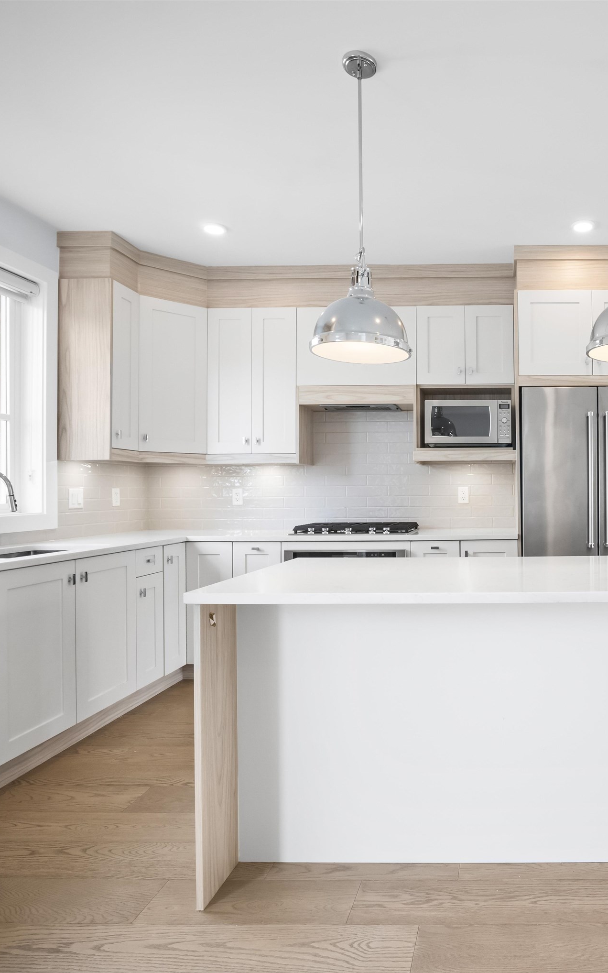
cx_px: 506
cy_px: 489
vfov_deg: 82.9
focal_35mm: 21
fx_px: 551
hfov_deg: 53.1
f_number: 9
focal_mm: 9
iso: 250
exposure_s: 1/40
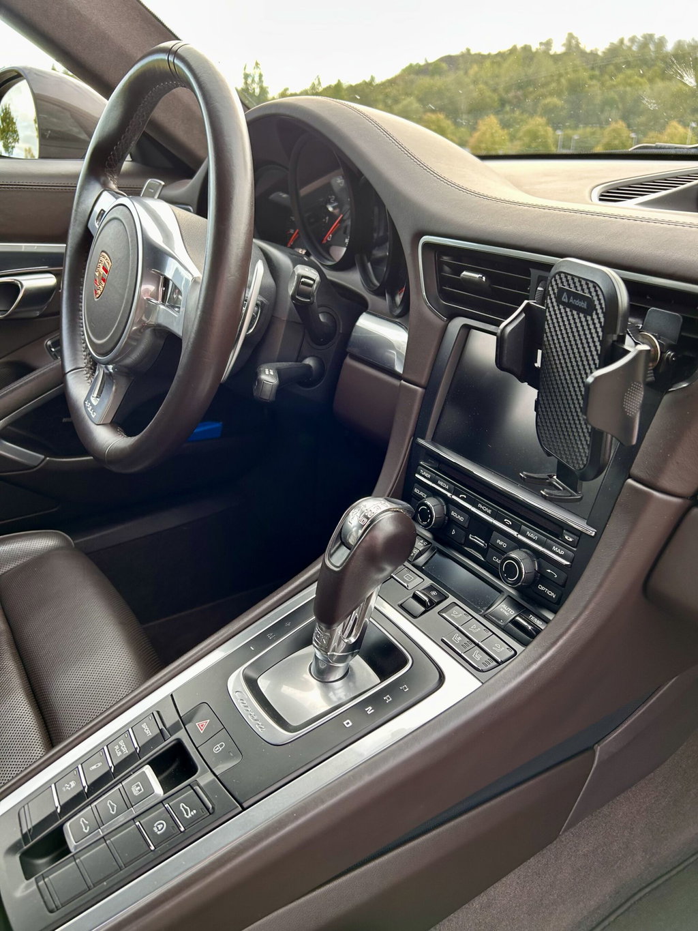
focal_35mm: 26
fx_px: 699
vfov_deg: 67.3
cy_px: 466
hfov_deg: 53.1
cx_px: 349
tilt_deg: -24.5
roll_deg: +1.4
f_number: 1.5
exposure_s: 1/121
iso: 50
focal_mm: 5.7
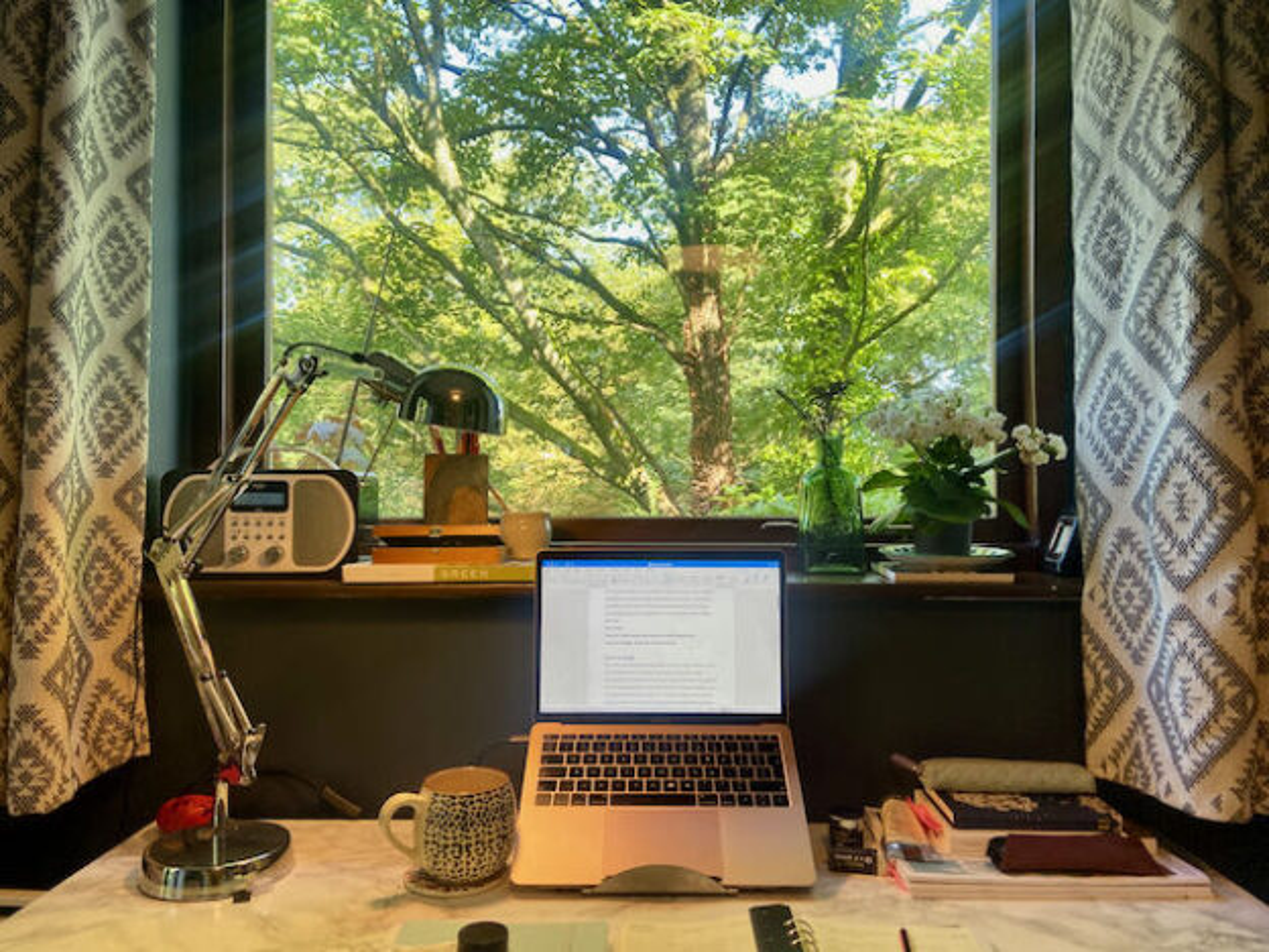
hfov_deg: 67.3
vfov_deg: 53.1
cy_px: 476
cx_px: 634
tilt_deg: +0.1
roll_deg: +0.2
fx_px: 953
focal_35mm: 26
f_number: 1.8
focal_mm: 4.25
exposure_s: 1/121
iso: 80
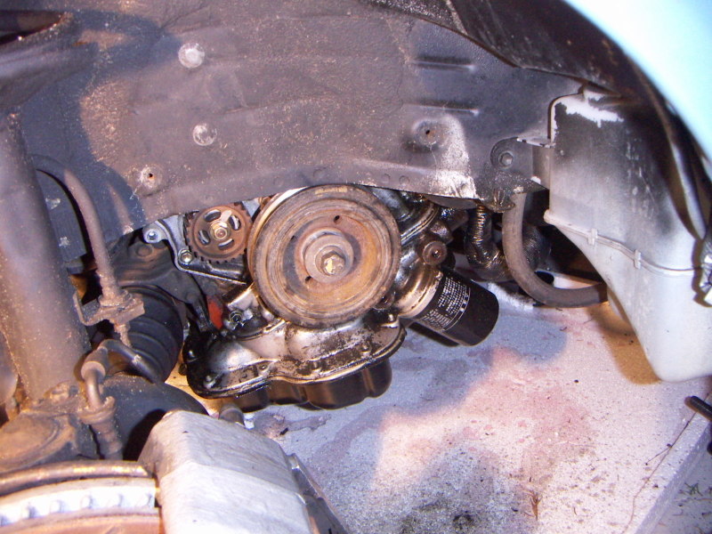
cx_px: 356
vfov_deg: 39.7
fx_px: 740
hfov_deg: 51.4
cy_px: 267
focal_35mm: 36
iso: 200
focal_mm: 4.7
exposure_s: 1/50
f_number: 2.8
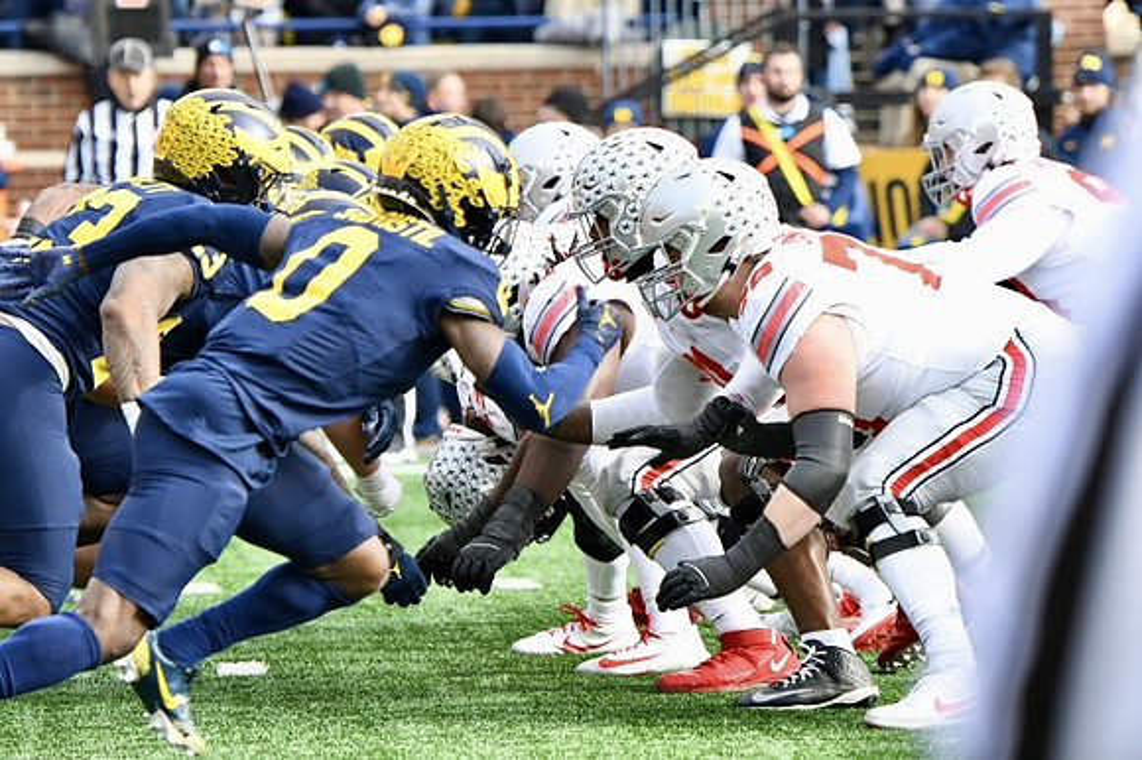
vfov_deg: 3.4
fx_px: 12840
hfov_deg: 5.1
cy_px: 380
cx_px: 571
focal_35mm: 405
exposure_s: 1/1000
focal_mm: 270
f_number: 5.6
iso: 1000
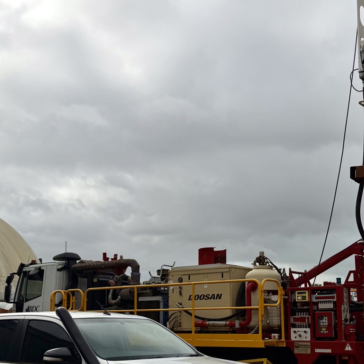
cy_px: 218
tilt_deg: +9.9
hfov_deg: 31.1
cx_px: 200
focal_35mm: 55
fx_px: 654
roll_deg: -0.8
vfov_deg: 31.0
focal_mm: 6.76
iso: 80
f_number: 1.78
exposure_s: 1/11905
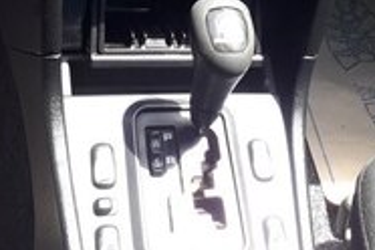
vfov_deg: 17.3
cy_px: -52
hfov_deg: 27.0
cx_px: 194
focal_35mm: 75
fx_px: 781
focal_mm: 3.6
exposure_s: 1/107
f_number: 1.9
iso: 40
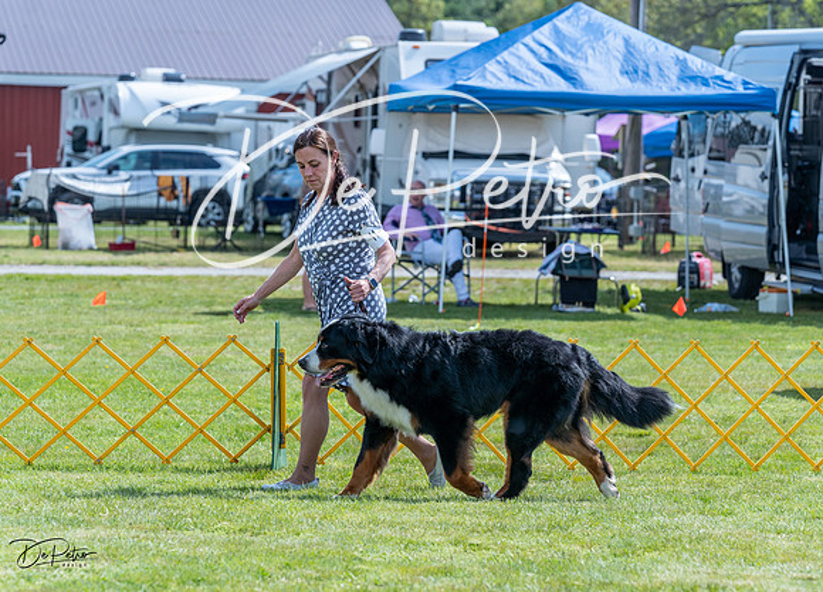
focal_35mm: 160
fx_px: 3753
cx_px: 412
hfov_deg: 12.5
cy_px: 268
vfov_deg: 9.0
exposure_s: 1/1600
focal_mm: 129
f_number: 5
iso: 400
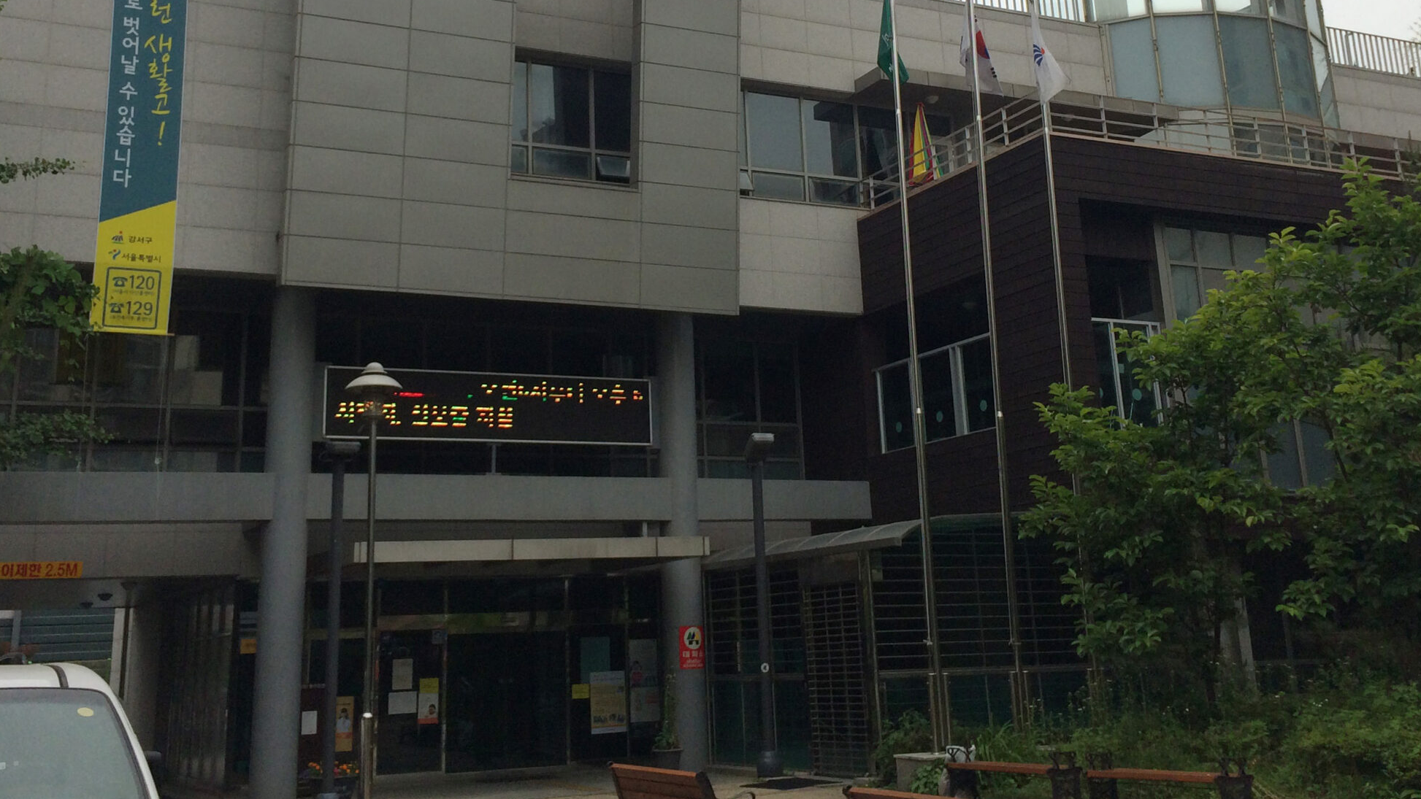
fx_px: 1620
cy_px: 188
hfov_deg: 47.4
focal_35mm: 43
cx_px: 700
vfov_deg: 27.3
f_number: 2.2
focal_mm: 4.12
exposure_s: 1/2564
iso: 40
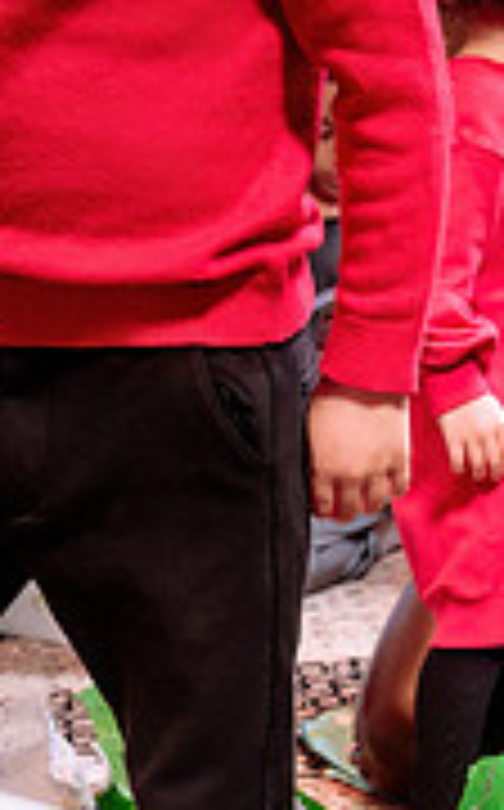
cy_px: 718
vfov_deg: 22.1
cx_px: 700
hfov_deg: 13.5
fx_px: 2028
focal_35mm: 92
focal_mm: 24
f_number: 5
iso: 200
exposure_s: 1/60
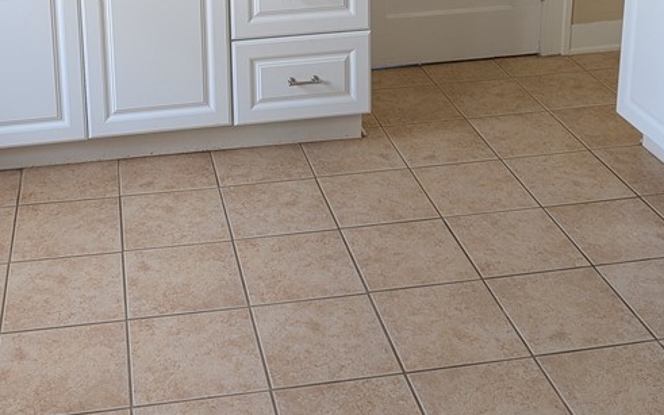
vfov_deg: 22.3
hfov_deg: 38.0
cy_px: -96
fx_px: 959
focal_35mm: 53
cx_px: 259
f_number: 1.68
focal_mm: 6.9
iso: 49
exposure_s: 1/30
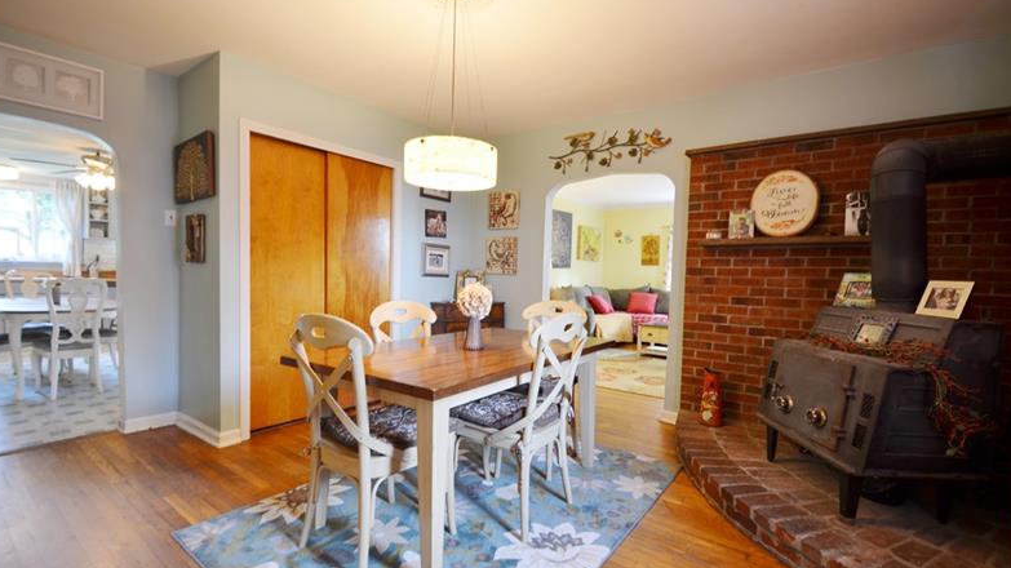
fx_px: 429
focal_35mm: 16
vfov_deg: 67.0
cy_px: 292
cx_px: 499
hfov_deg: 99.4
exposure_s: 1/3
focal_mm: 10
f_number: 3.5
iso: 100
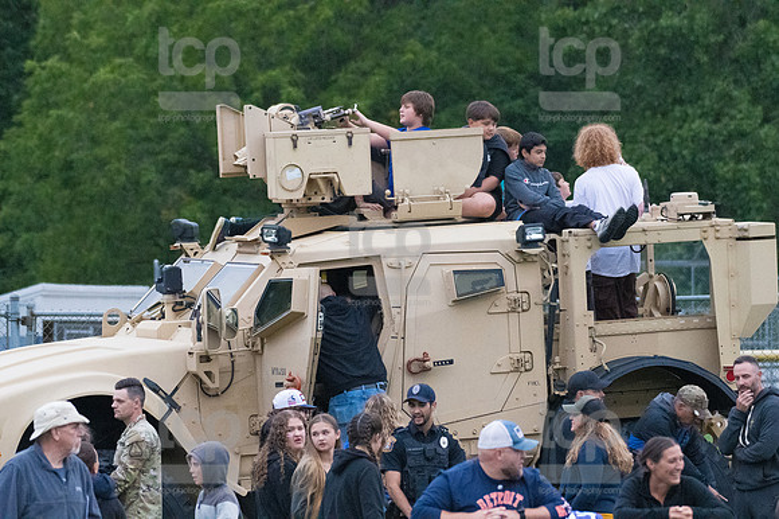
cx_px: 390
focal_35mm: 330
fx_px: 7136
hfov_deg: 6.2
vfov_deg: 4.2
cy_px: 260
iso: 6400
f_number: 5.6
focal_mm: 220
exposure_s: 1/2000
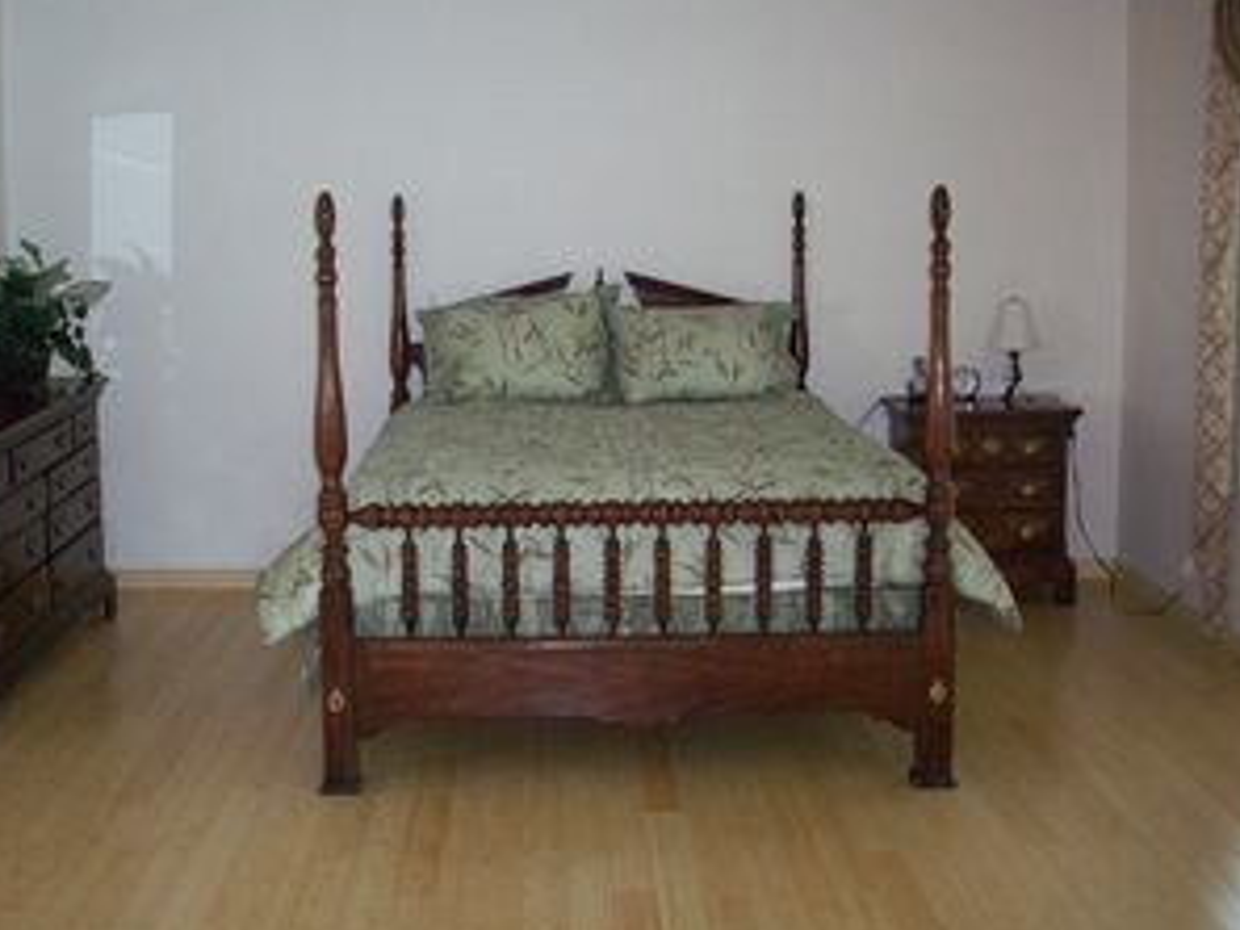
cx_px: 524
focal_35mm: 46
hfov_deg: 41.1
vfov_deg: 31.5
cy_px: 390
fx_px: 1648
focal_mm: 6.2
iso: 200
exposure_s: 1/64
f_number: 2.8
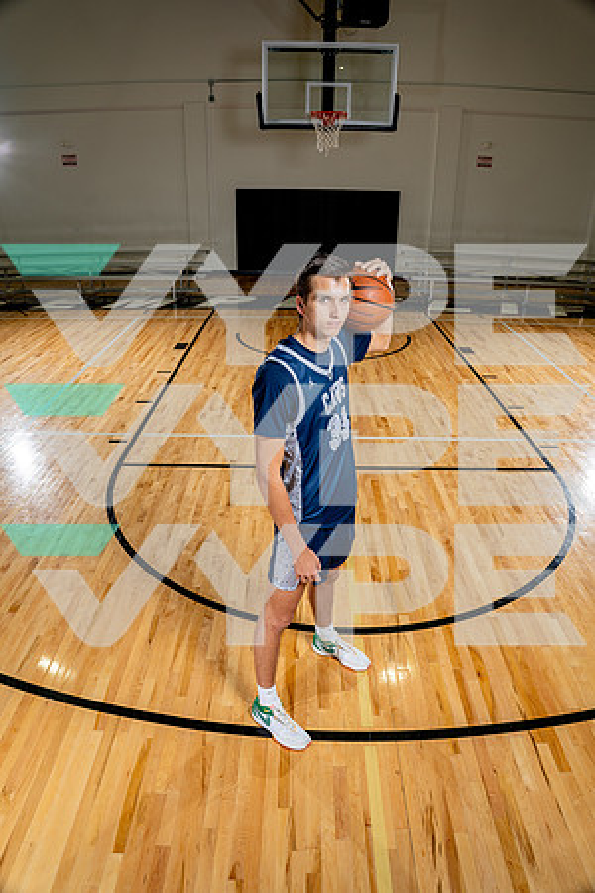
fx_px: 570
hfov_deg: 55.1
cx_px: 298
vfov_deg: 76.1
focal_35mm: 23
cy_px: 446
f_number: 5.6
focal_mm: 23
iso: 200
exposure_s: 1/250
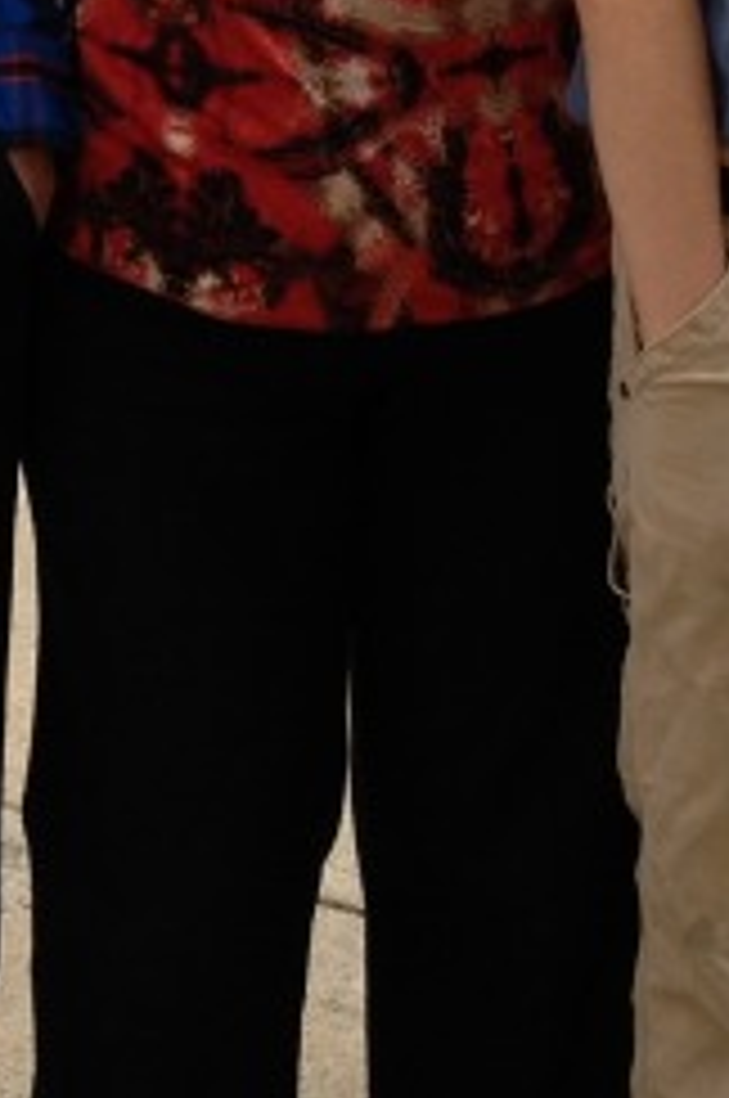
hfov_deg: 8.9
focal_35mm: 153
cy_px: -338
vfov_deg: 13.0
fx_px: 4660
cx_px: 306
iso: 50
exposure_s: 1/335
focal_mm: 4.28
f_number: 2.4
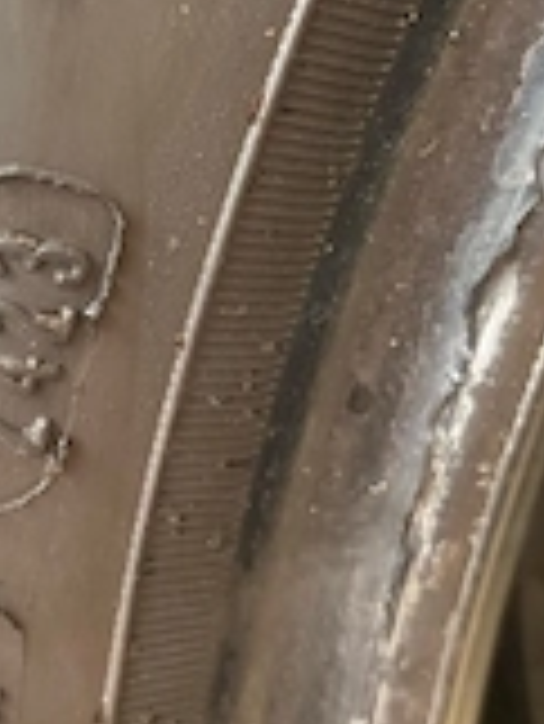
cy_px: 342
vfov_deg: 31.2
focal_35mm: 62
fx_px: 1297
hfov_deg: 23.2
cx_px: 76
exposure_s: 1/115
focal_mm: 4.25
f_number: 1.8
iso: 125
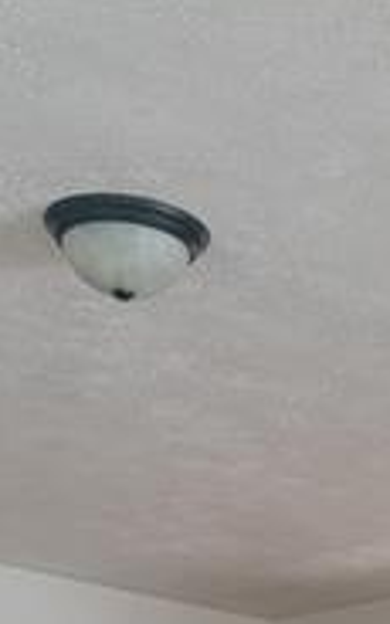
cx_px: 319
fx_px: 1803
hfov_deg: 12.3
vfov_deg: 16.6
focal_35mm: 106
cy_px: 1102
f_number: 1.8
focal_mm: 6.7
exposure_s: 1/40
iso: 640
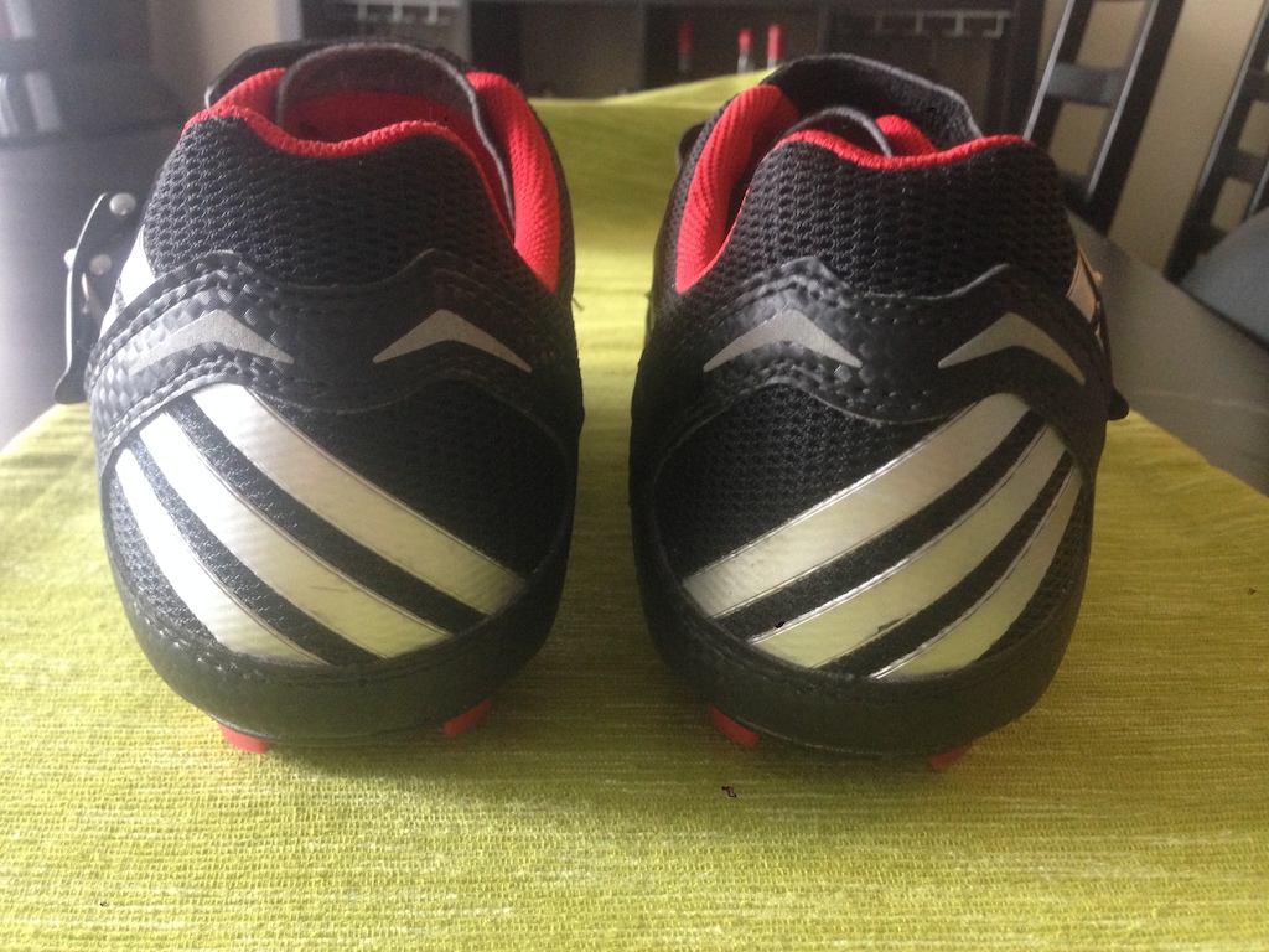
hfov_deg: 55.4
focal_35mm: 33
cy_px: 476
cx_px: 634
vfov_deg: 42.9
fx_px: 1210
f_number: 2.4
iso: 250
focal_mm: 4.12
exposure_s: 1/20
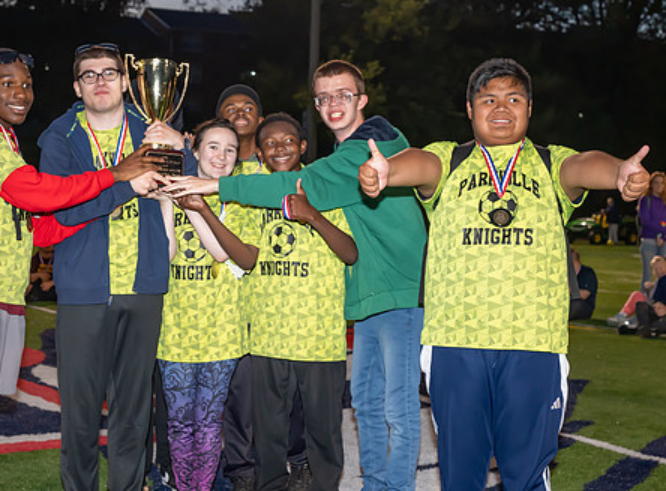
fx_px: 1243
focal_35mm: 65
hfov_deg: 30.0
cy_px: 263
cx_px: 287
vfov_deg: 22.3
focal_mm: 40
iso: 1000
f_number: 4.5
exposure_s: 1/200
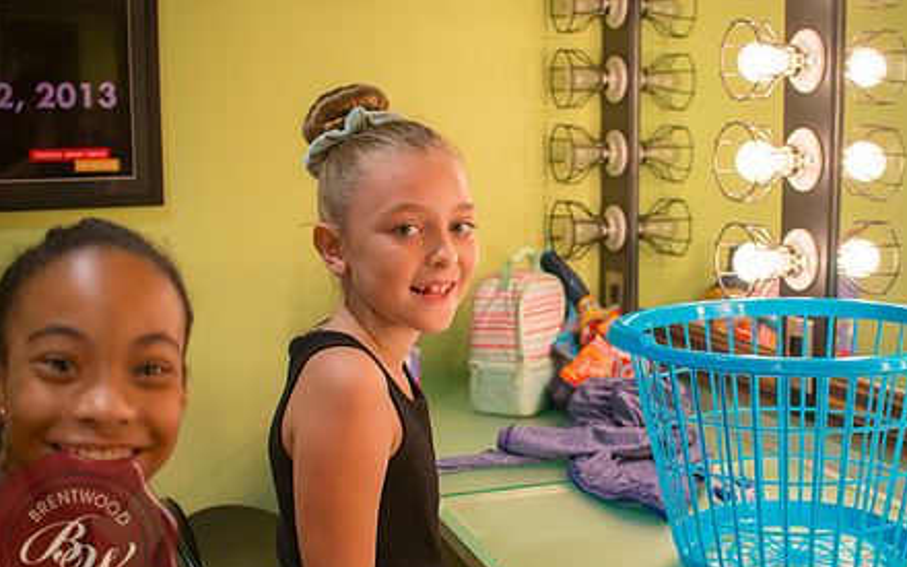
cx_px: 561
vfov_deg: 27.4
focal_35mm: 47
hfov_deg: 42.4
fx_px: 1162
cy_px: 298
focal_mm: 35
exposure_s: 1/125
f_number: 4
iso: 1000
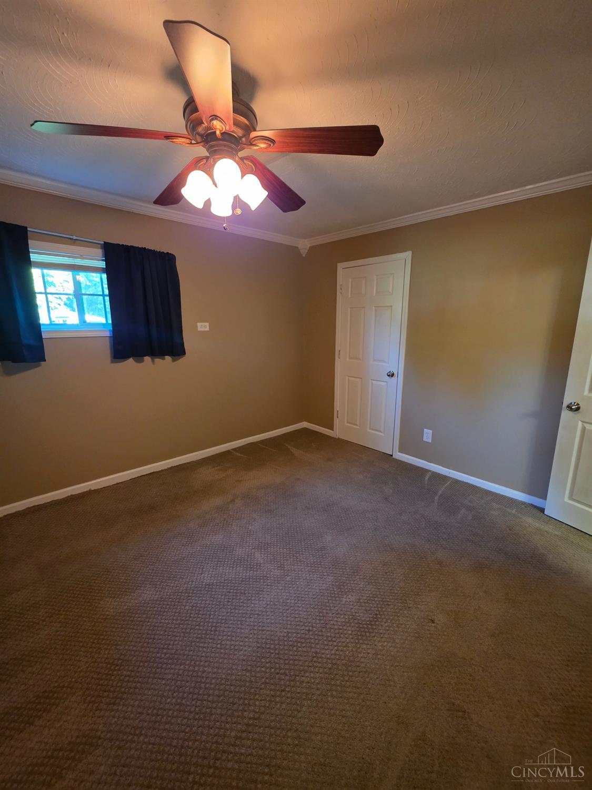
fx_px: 296
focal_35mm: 13
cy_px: 395
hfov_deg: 89.9
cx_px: 296
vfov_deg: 106.2
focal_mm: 2.2
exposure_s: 1/60
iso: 640
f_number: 1.9
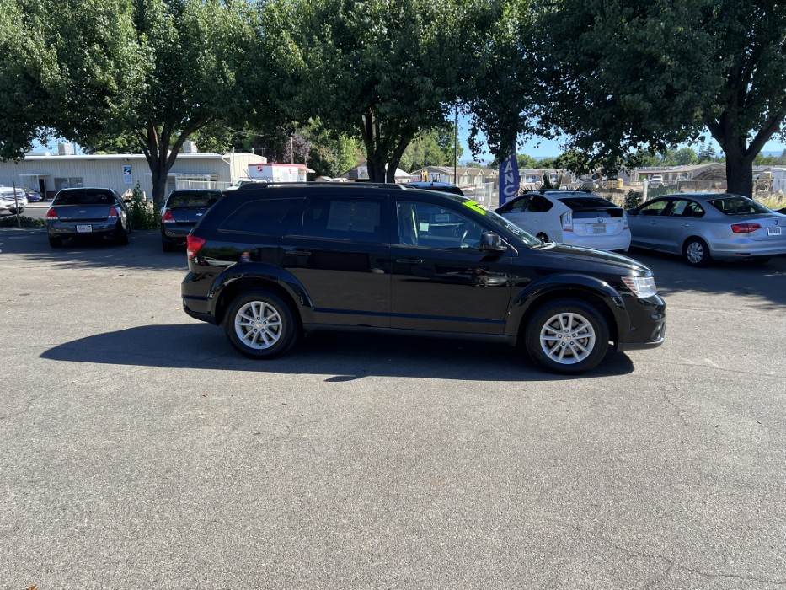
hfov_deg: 67.3
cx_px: 393
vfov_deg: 53.1
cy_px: 295
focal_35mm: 26
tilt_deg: -11.9
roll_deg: +0.1
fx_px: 590
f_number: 1.5
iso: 50
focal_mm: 5.7
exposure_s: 1/1326
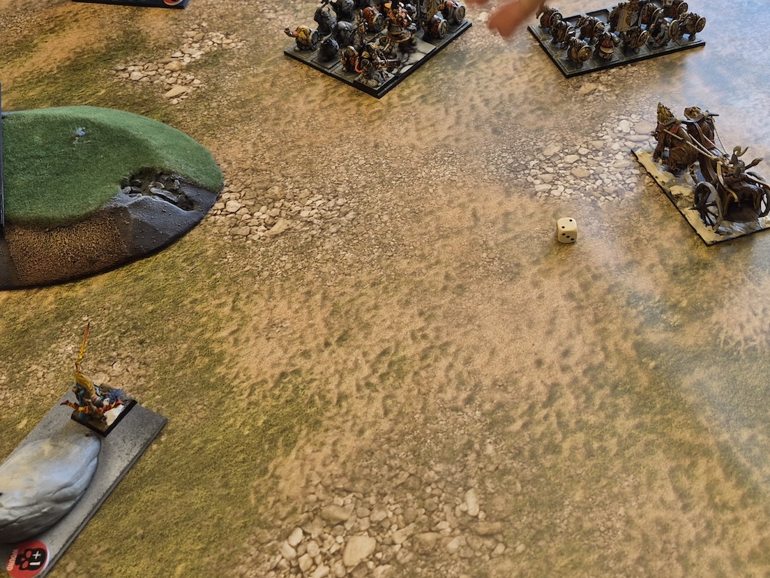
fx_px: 890
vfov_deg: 35.4
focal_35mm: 40
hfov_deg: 46.6
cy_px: 171
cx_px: 444
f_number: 1.8
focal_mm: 5.4
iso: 64
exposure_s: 1/180
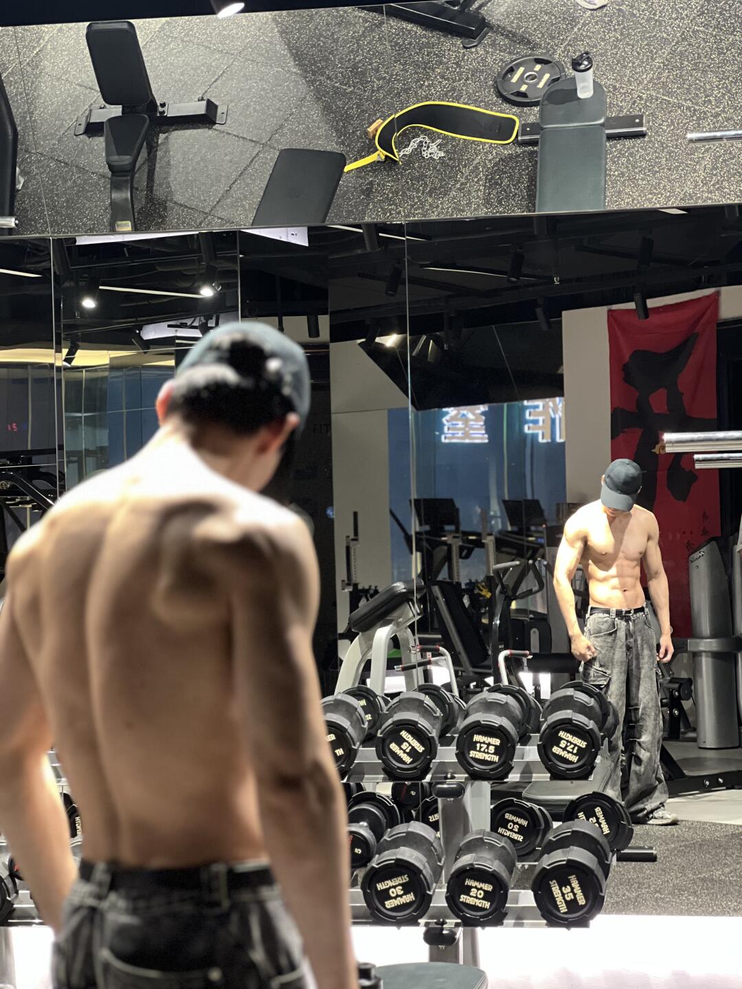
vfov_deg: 25.3
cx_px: 371
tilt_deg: +1.4
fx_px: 2201
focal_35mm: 77
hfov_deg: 19.1
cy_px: 494
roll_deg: +1.0
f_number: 2.8
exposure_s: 1/17
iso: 400
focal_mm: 9
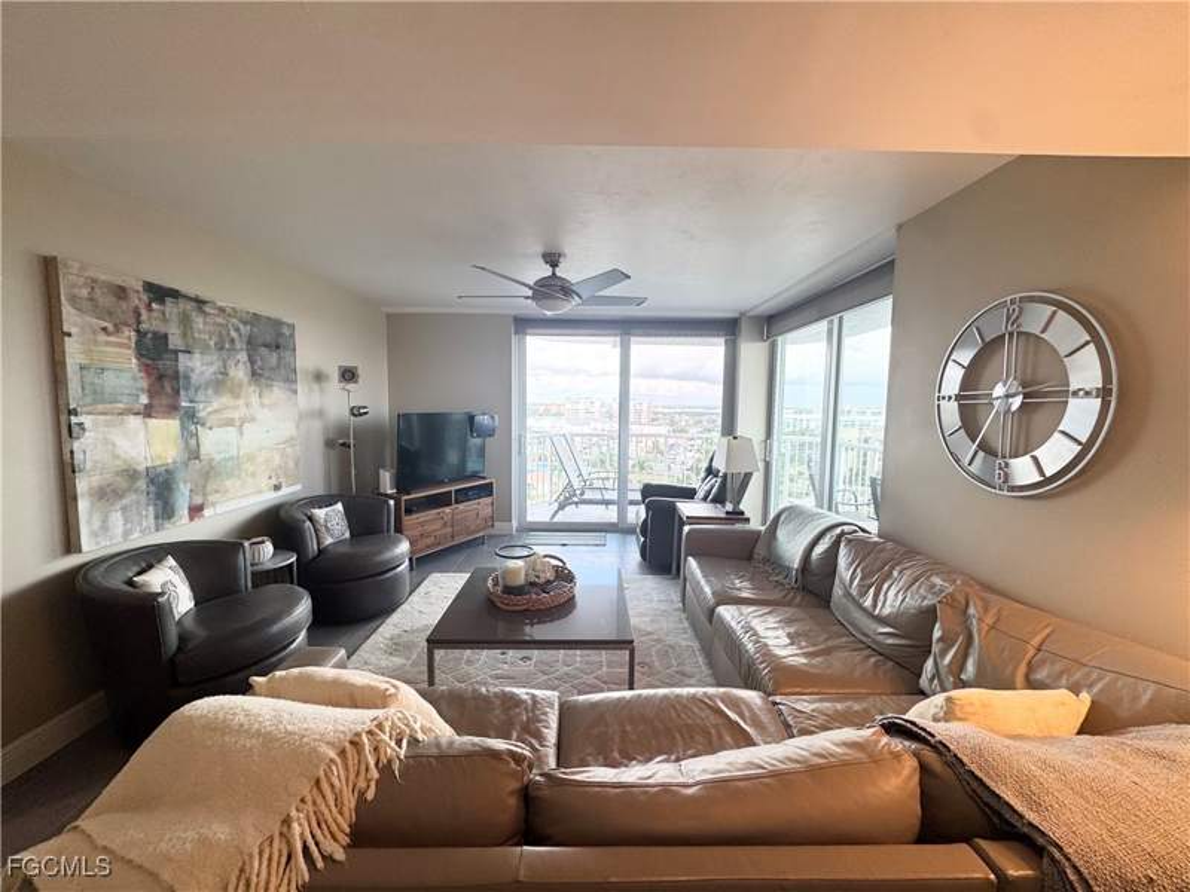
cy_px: 446
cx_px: 595
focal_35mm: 14
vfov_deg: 85.7
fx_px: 481
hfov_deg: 102.1
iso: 40
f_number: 2.2
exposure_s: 1/123
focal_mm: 2.22
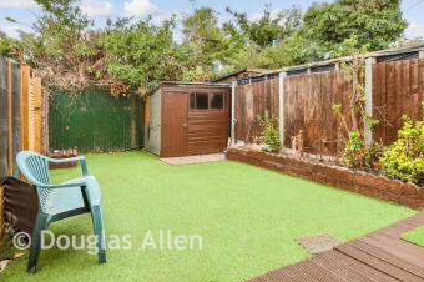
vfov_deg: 58.6
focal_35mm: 21
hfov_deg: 81.2
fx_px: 247
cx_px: 206
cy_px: 104
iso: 400
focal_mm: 10
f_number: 7.1
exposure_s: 1/400
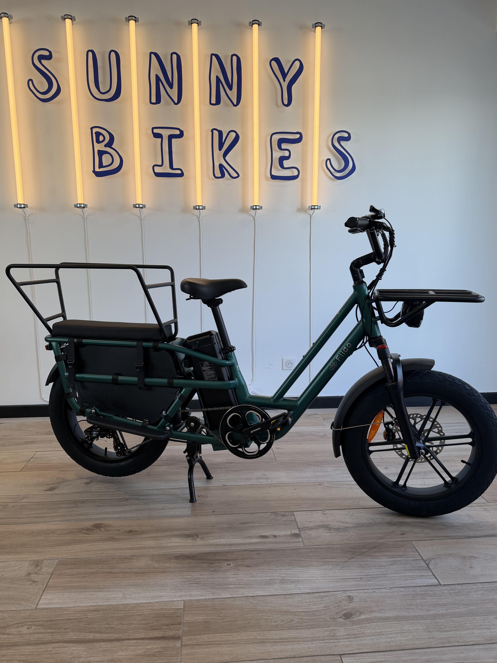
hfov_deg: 54.9
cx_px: 249
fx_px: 479
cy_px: 337
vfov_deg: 69.4
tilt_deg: -9.9
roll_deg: -0.1
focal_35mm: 25
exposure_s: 1/191
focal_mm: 6.76
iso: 160
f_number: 1.78
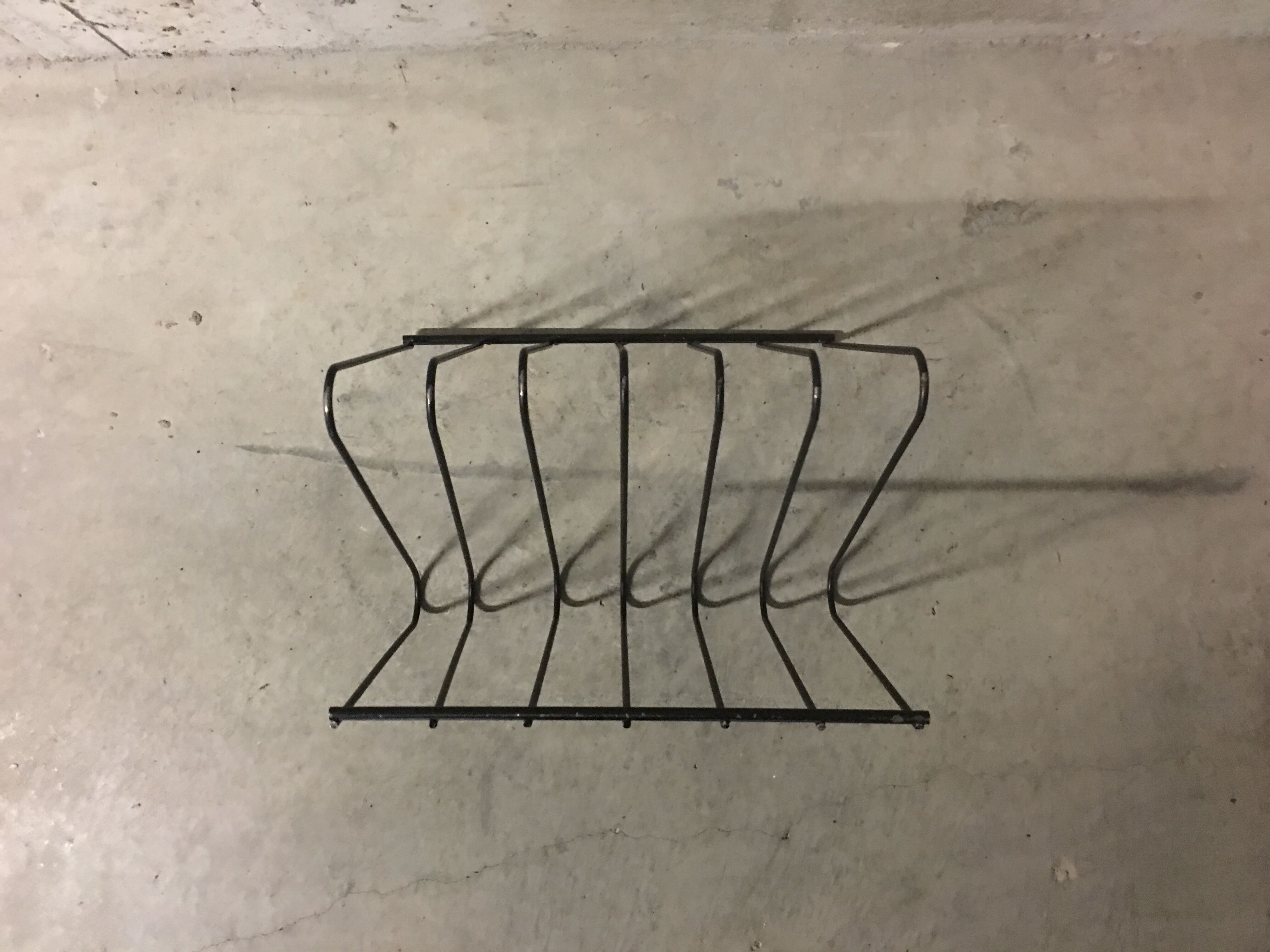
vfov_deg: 48.2
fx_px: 1064
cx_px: 635
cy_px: 476
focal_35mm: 29
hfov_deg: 61.7
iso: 125
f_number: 2.2
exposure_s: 1/4
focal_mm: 4.15
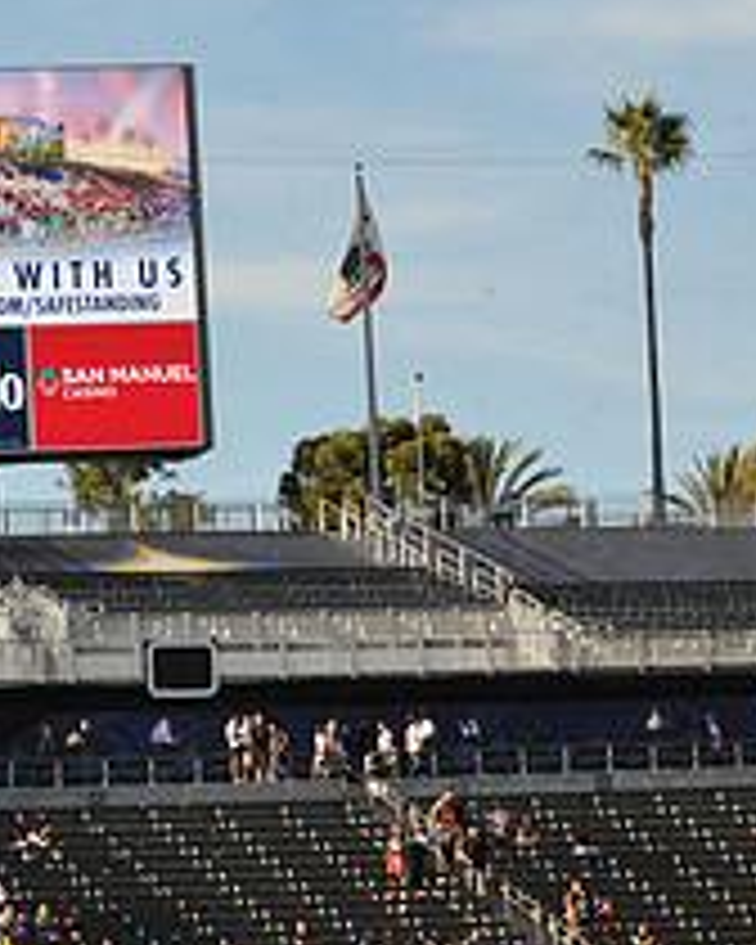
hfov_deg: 7.3
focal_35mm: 207
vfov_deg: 9.3
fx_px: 5789
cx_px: -504
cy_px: 256
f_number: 16
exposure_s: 1/1000
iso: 1600
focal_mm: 80
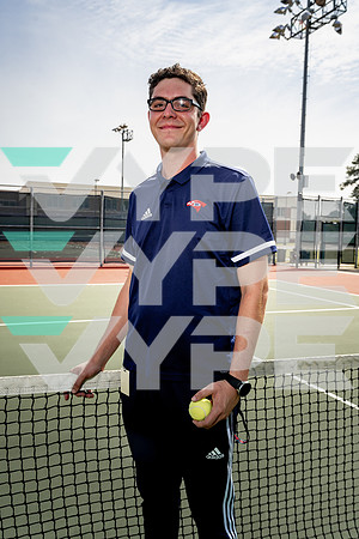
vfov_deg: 57.2
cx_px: 180
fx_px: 494
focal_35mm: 33
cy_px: 270
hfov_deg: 40.0
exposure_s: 1/125
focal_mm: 33
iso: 100
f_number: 8
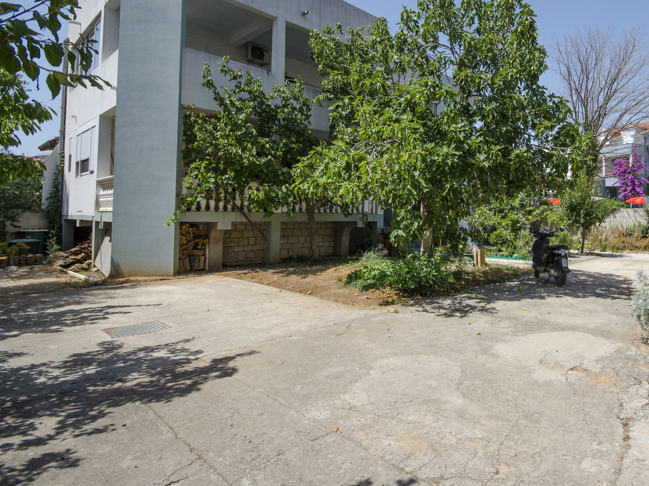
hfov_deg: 75.6
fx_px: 394
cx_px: 450
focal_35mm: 21
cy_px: 201
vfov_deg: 63.0
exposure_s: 1/800
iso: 250
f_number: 9
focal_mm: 10
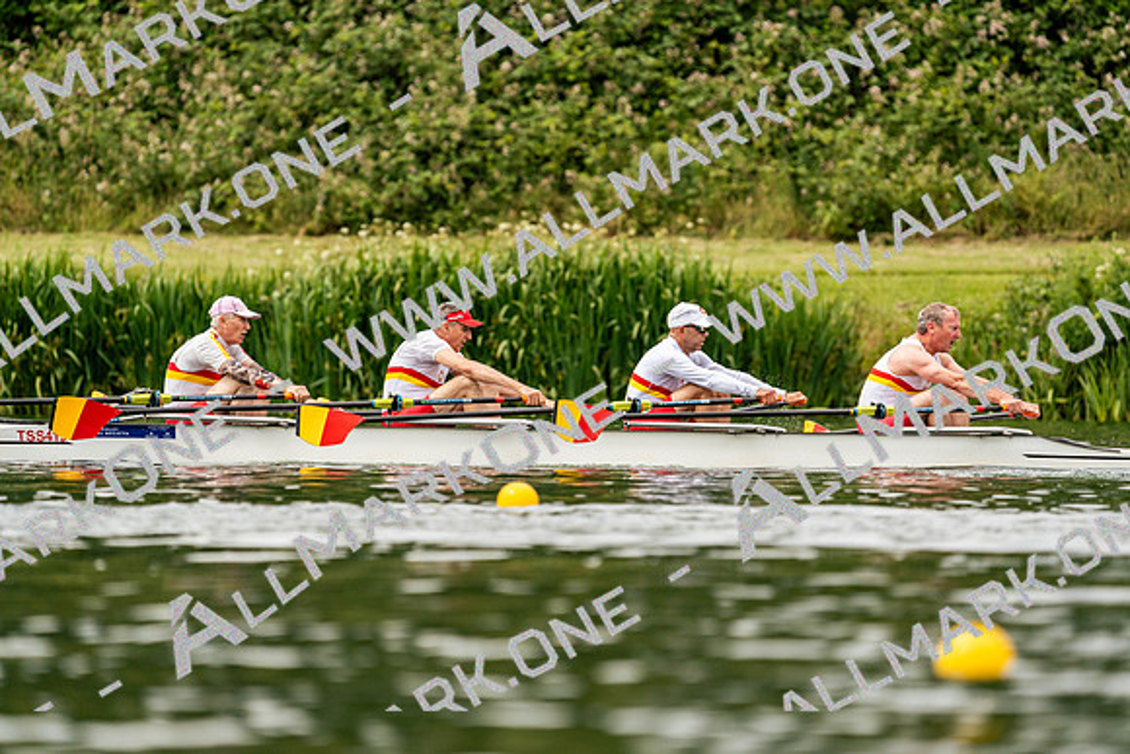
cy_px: 377
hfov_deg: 4.5
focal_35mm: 463
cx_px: 565
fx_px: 14536
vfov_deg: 3.0
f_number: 6.3
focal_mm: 463
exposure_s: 1/2000
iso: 400
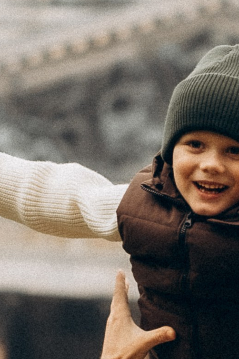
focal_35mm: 265
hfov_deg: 5.2
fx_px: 2641
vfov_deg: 7.8
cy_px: 316
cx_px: 214
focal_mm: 35
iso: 100
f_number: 1.2
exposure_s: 1/640
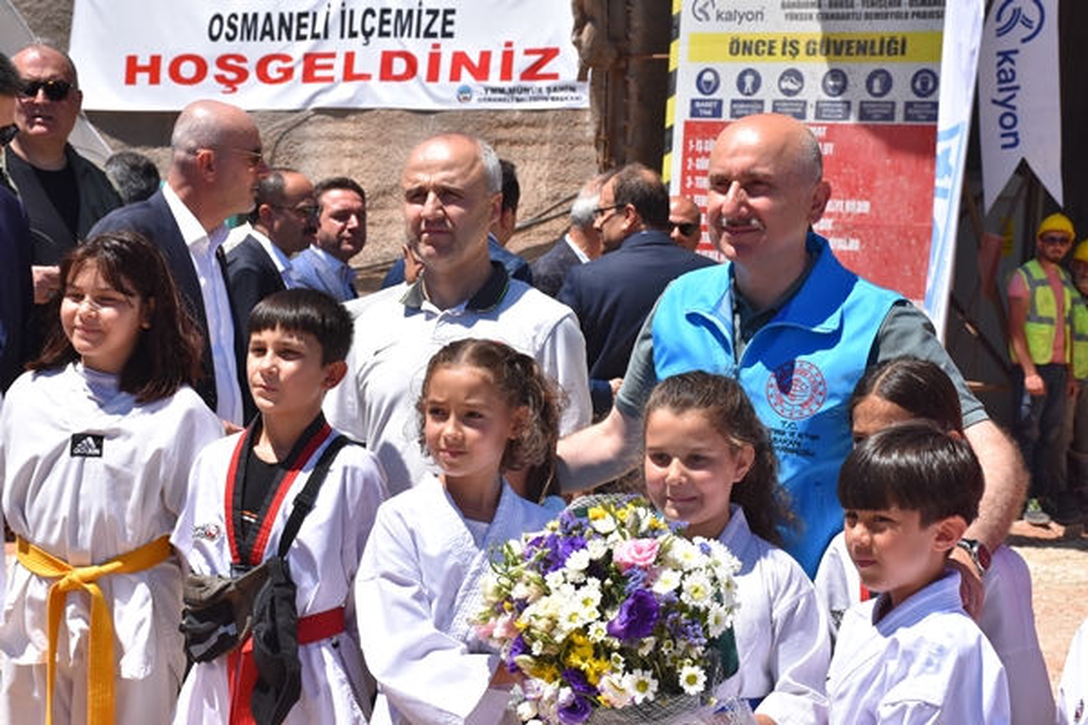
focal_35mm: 84
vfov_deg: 16.3
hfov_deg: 24.2
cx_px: 544
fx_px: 2538
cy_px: 362
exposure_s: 1/2000
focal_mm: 56
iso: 1000
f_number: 11
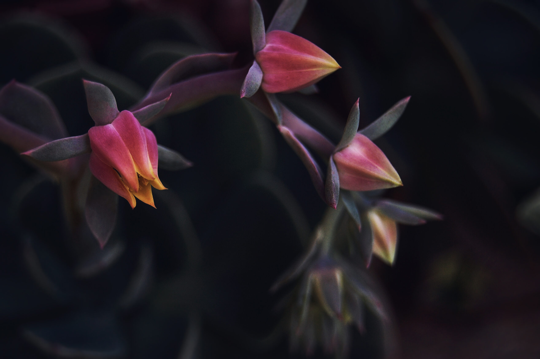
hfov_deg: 24.6
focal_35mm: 82
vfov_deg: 16.5
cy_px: 180
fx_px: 1236
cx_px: 270
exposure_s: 1/200
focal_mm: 55
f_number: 5.6
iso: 400
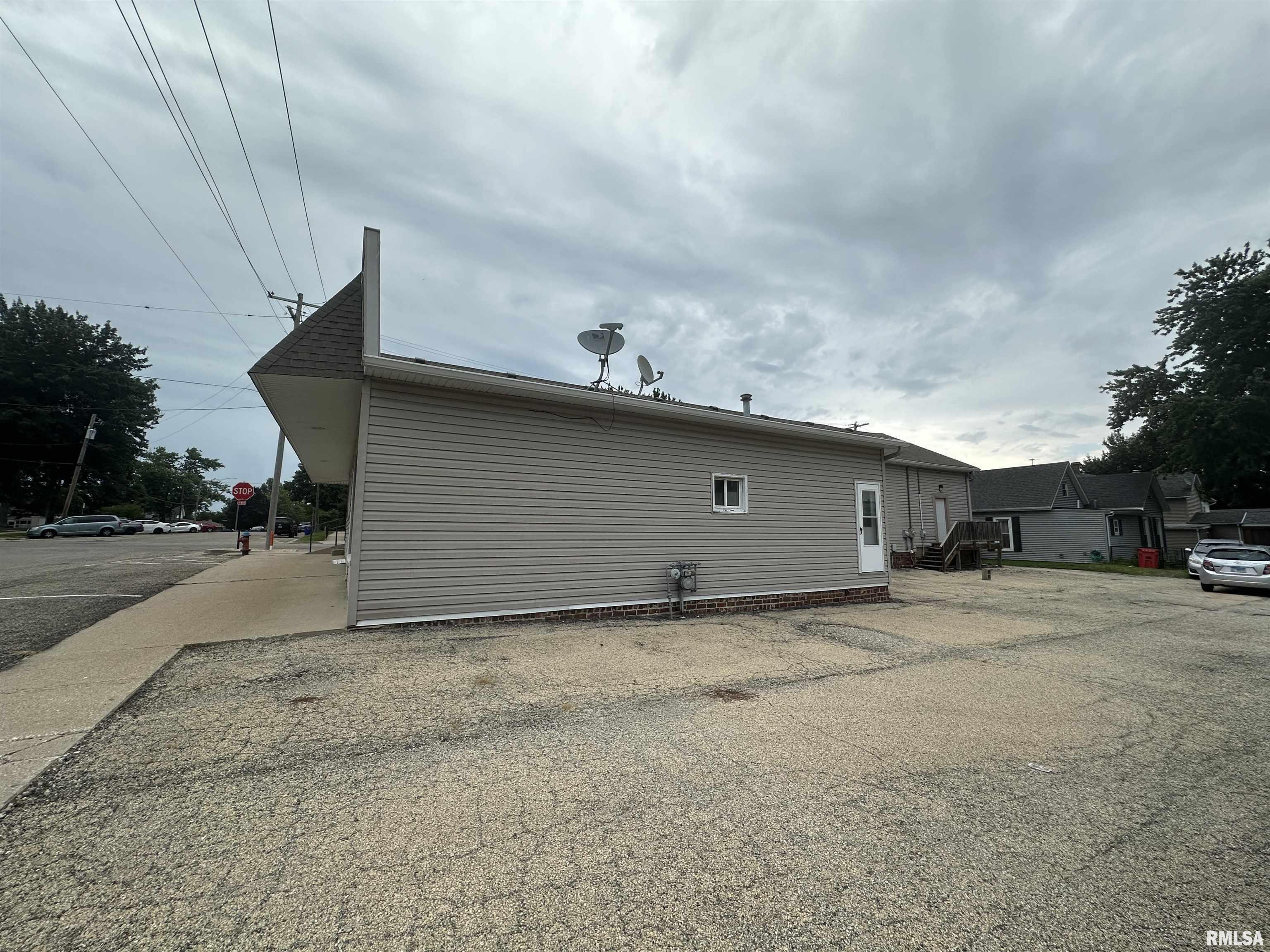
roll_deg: -0.4
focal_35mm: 14
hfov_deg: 102.1
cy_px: 476
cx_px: 635
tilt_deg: +6.5
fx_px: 514
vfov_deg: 85.7
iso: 40
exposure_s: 1/932
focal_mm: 2.22
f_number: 2.2
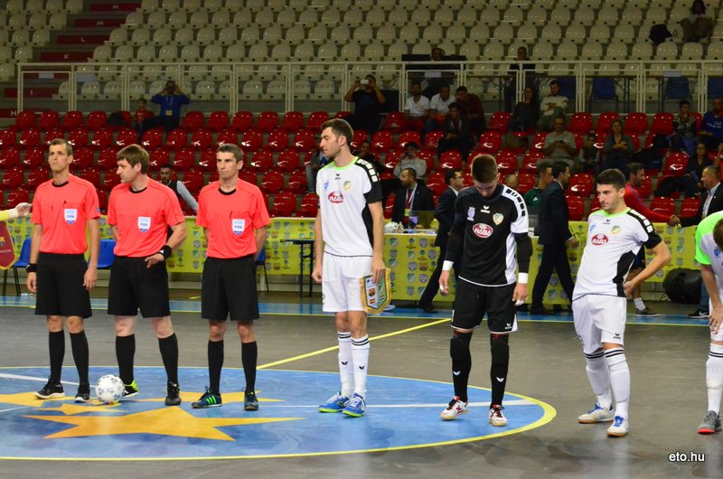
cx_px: 362
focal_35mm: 105
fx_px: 2105
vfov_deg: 13.0
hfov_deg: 19.5
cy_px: 240
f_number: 6.3
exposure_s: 1/400
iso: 6400
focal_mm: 70
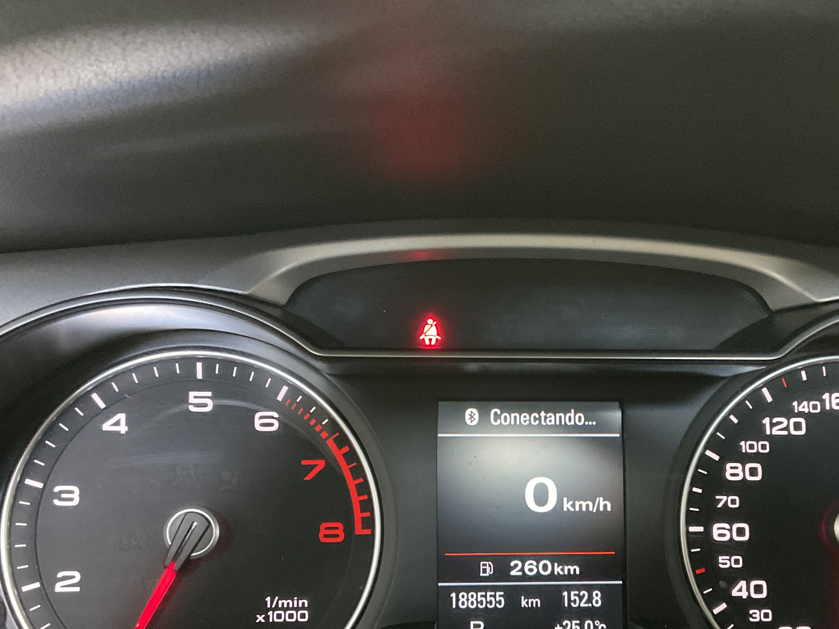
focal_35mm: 43
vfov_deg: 33.1
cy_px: 450
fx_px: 1042
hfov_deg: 43.6
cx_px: 512
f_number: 1.8
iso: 400
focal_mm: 3
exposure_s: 1/29
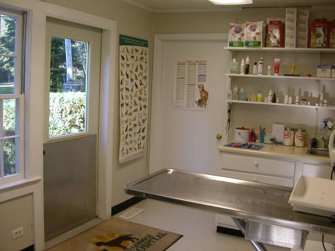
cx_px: 168
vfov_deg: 38.7
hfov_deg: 50.1
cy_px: 126
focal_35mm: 37
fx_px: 358
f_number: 2.7
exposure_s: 1/79.7
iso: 100
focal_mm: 5.6
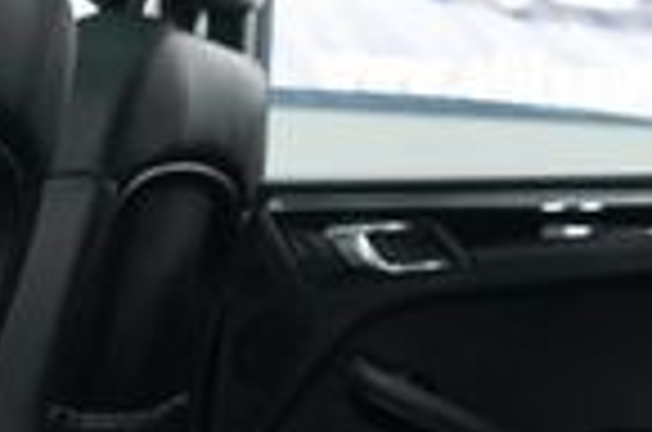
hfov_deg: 16.3
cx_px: 45
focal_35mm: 124
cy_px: 200
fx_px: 2241
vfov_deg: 11.0
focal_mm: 28
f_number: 3.2
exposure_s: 1/50
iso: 1600
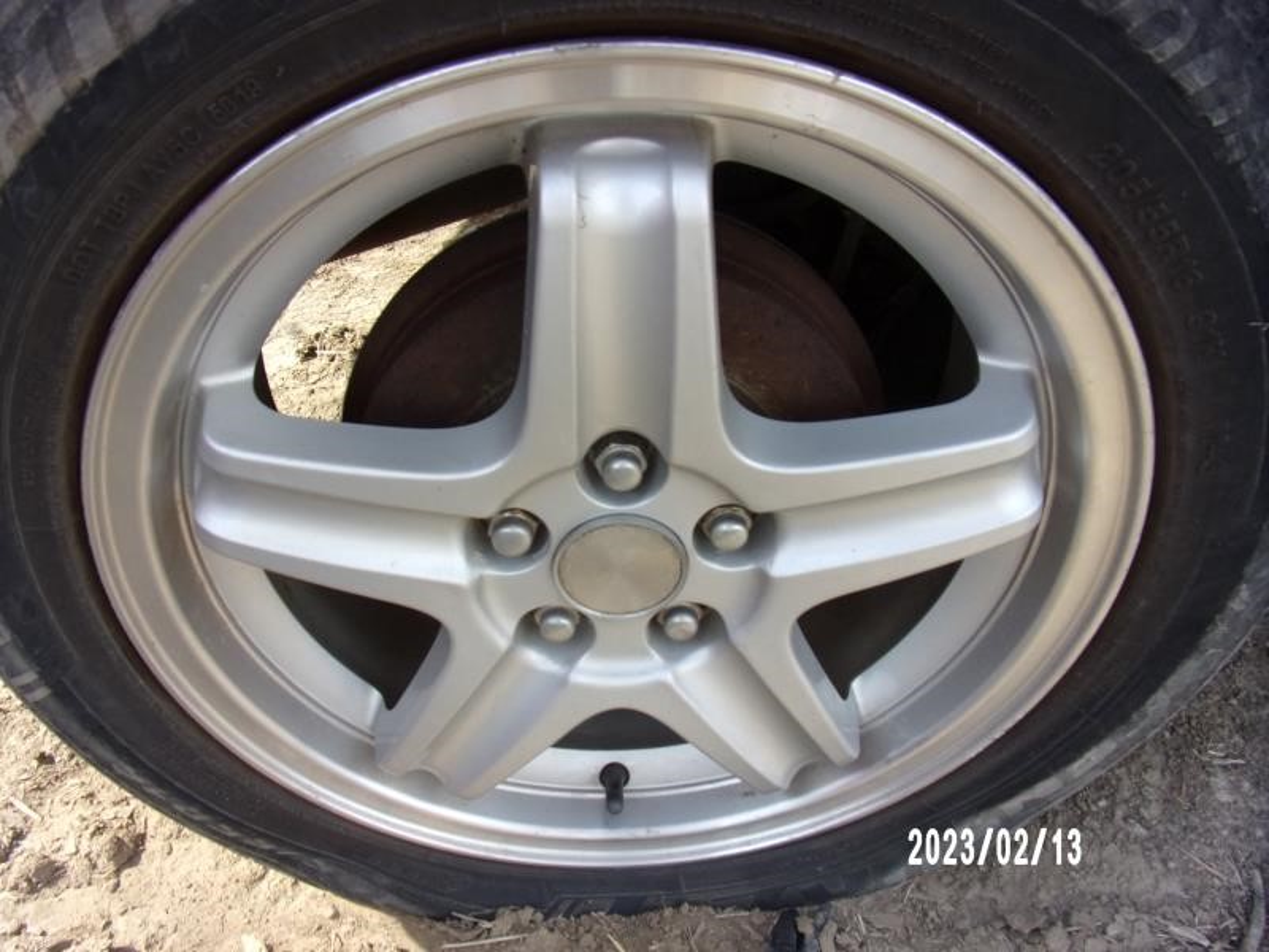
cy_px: 476
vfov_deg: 56.8
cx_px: 634
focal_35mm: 24
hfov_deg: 71.6
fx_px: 880
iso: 80
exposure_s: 1/250
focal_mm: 4.3
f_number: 3.3
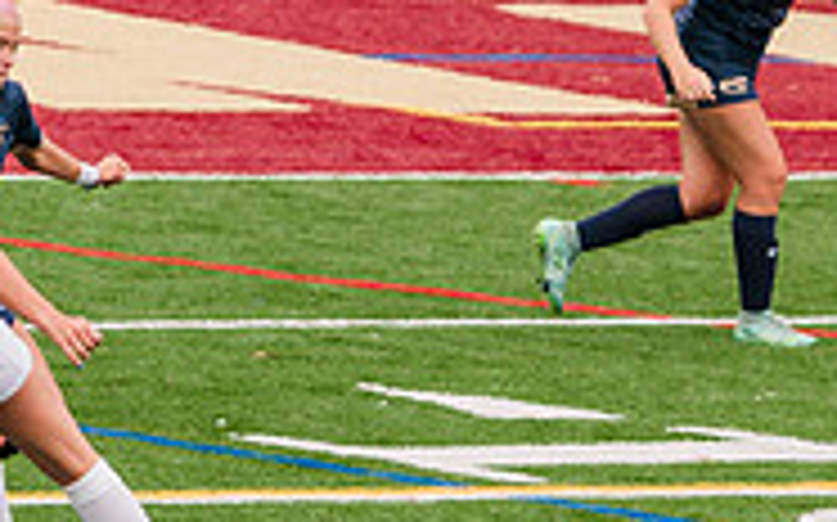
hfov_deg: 2.5
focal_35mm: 857
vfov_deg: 1.5
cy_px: 475
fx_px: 19537
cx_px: 751
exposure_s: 1/1600
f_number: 5.6
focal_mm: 200
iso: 400
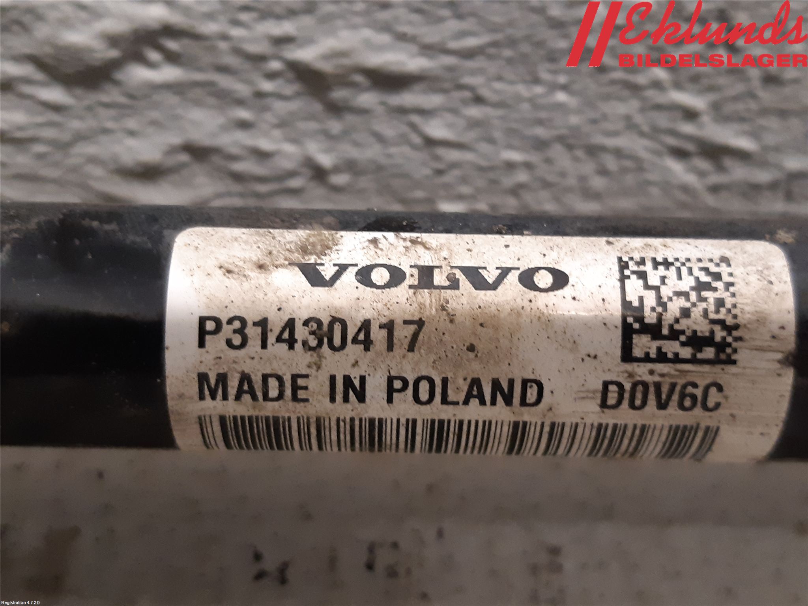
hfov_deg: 67.3
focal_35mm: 26
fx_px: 607
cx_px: 404
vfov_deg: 53.1
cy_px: 303
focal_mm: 3.93
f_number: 1.7
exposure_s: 1/33
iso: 200
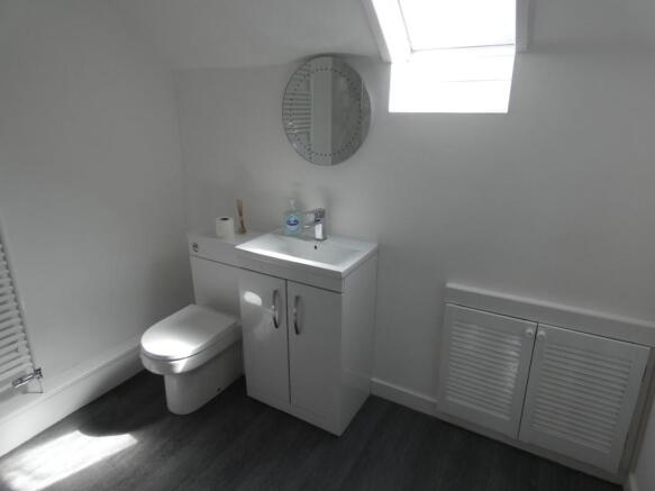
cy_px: 246
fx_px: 378
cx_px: 328
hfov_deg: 81.8
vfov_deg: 66.0
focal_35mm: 20
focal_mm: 3.6
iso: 80
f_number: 2.8
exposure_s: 1/125
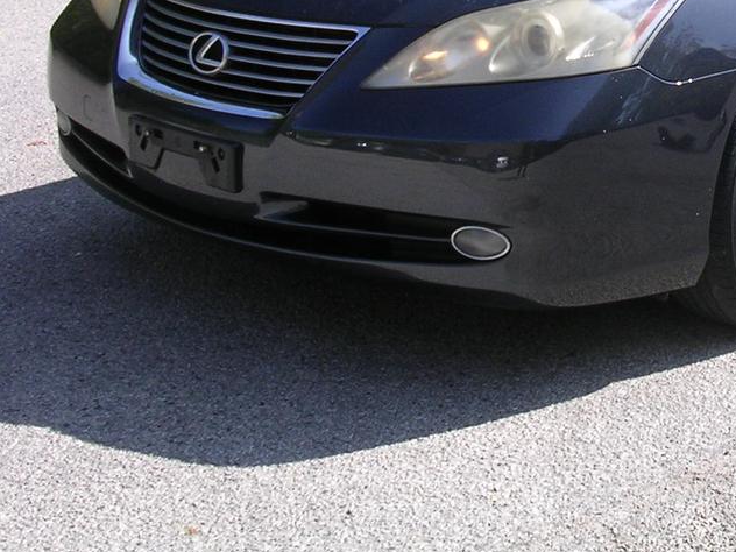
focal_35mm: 77
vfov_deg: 18.6
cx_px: 668
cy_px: 0
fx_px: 1637
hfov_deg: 24.6
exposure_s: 1/175
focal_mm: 5.8
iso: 100
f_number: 5.6
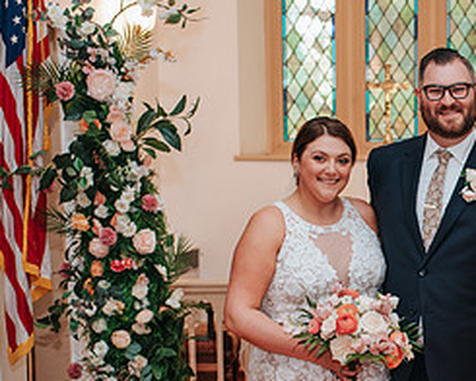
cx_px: 480
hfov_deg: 20.3
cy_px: 364
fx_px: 1282
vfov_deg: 16.6
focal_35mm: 91
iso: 1000
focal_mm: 35
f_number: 3.2
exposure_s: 1/200
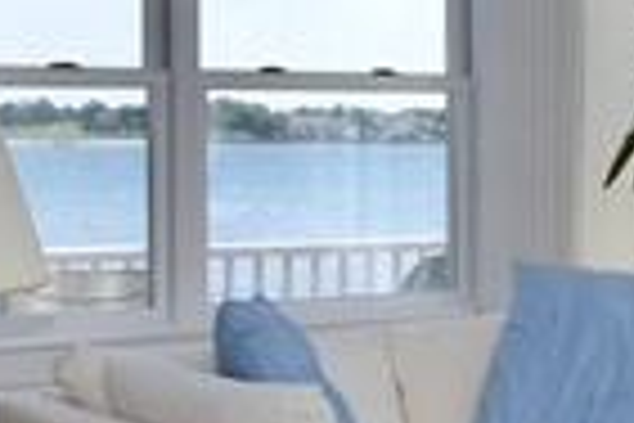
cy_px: 128
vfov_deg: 12.5
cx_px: 809
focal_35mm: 109
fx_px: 1919
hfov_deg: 17.6
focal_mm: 10
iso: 100
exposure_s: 1/160
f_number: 6.3
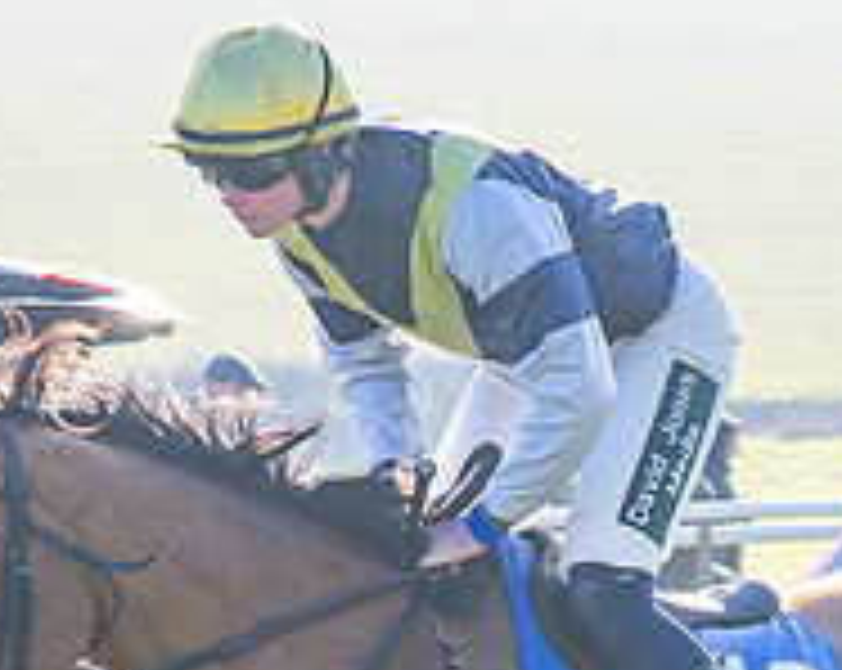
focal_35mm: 395
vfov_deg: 3.9
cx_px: 1552
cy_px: 1069
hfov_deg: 4.8
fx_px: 9828
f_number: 4
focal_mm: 55
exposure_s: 1/1000
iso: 640
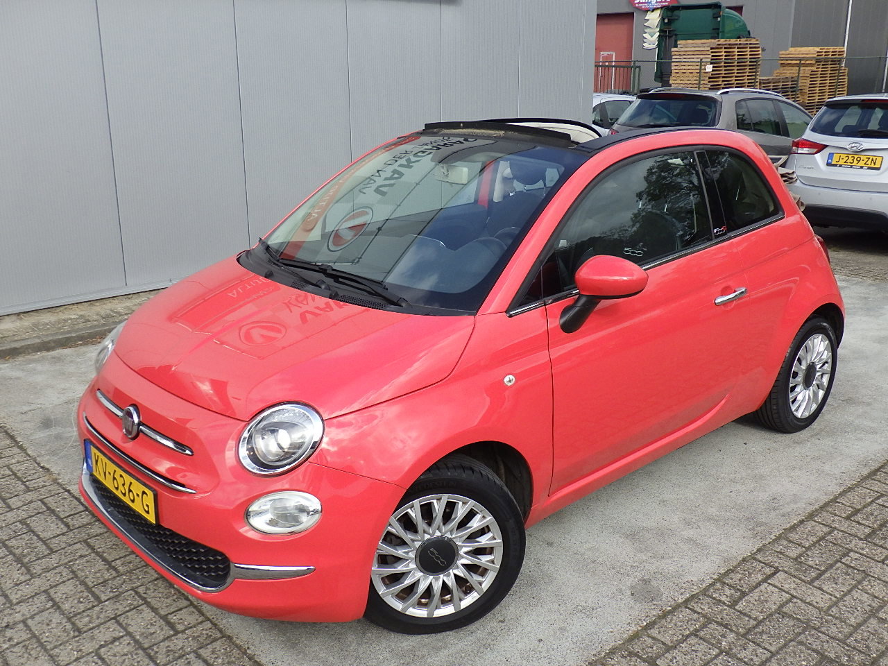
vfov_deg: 41.8
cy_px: 333
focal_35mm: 34
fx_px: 872
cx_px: 444
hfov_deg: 54.0
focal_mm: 6.1
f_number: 4.6
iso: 125
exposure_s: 1/400
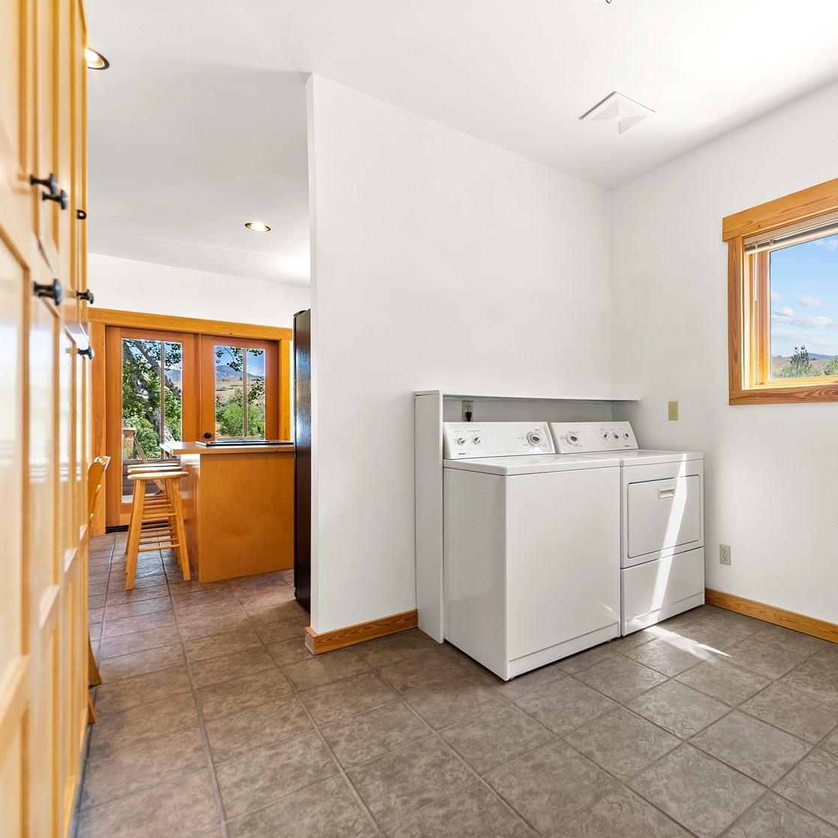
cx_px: 574
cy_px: 418
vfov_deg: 80.7
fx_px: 493
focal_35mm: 18
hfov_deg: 77.5
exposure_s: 1/15
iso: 400
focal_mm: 14
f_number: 2.8
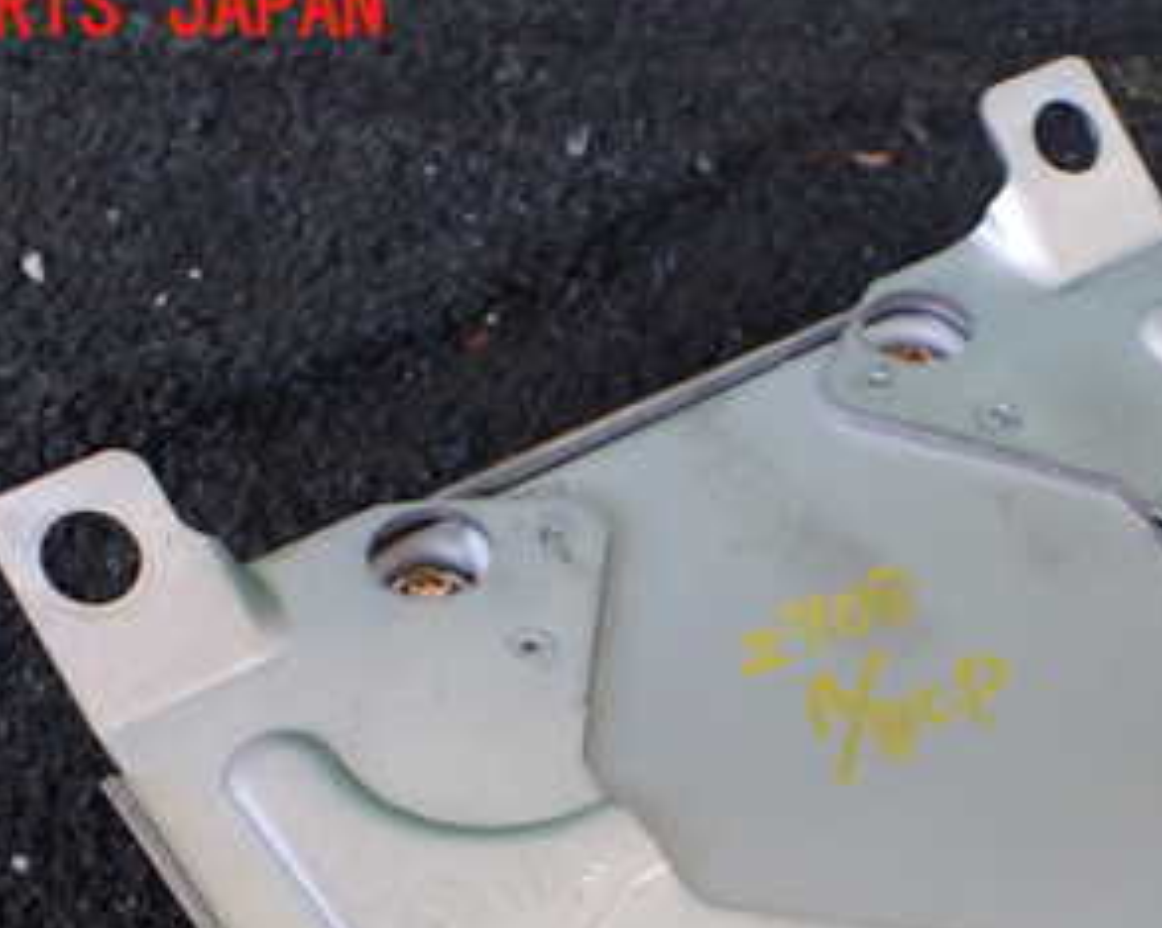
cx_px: 853
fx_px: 2062
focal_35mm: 60
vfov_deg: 24.6
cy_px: 853
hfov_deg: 31.0
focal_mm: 5.4
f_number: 2.3
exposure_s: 1/125
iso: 400
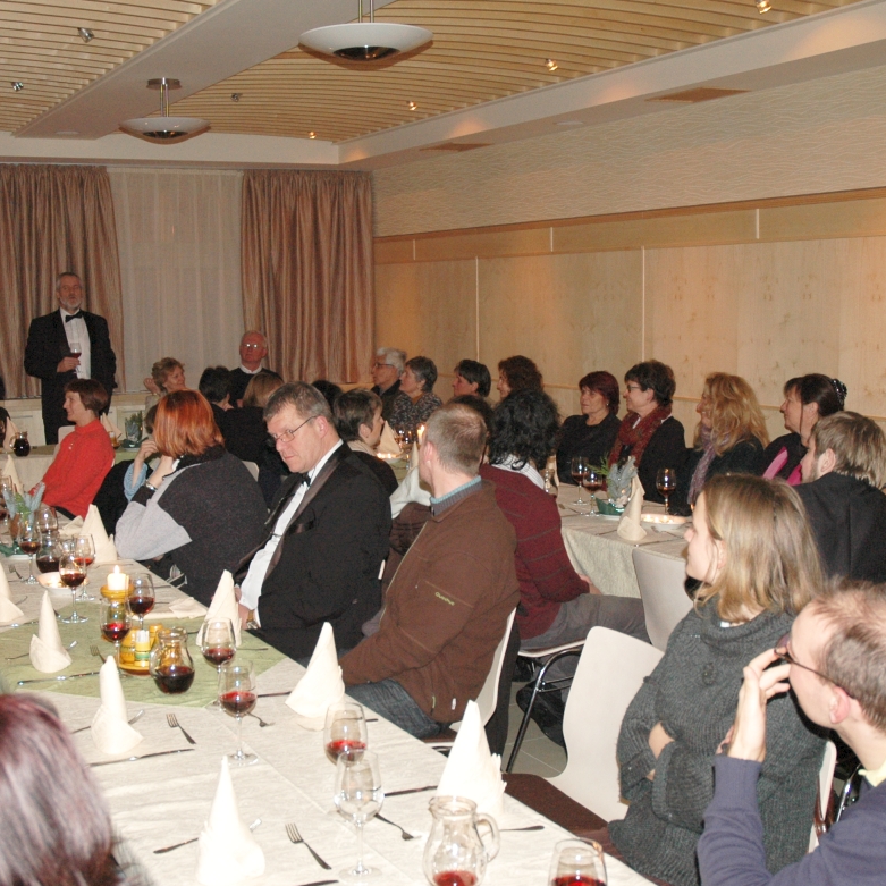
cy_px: 449
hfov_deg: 35.9
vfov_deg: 36.1
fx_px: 1361
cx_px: 352
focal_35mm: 47
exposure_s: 1/30
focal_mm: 24
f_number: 3.8
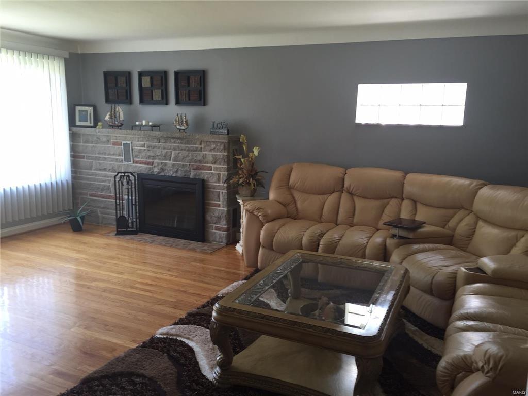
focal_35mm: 29
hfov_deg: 61.7
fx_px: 442
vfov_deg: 48.2
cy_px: 198
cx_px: 264
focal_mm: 4.15
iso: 32
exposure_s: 1/40
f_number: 2.2
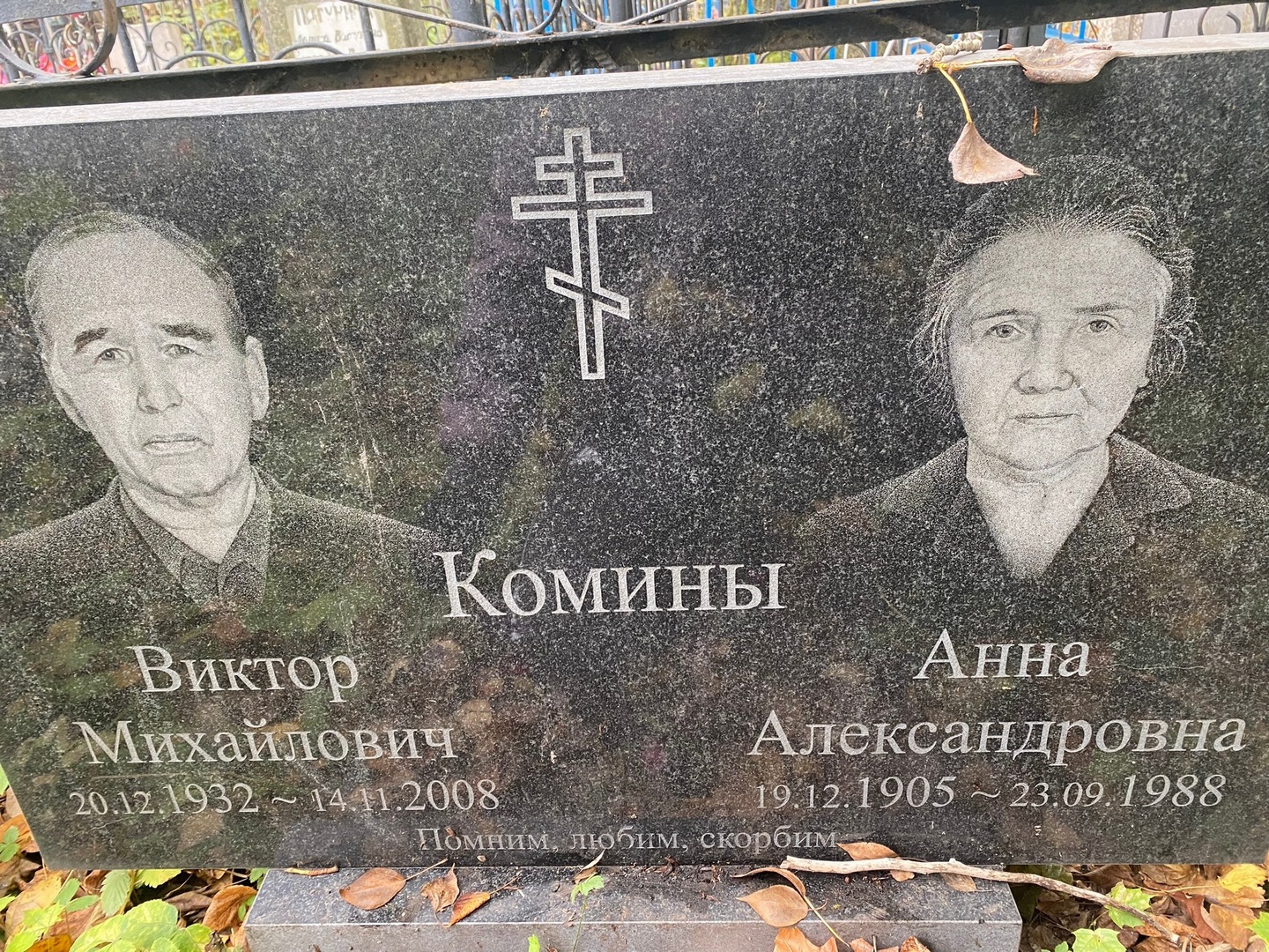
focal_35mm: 26
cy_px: 476
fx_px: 953
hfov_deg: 67.3
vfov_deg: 53.1
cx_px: 634
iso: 125
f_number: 1.8
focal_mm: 4.25
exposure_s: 1/88
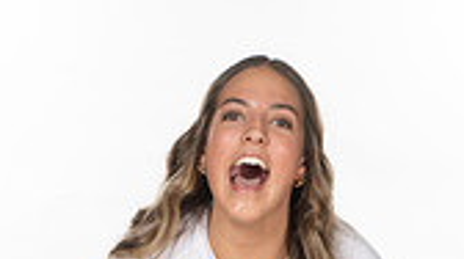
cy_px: 612
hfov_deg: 13.2
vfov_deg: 7.0
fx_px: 2003
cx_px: 182
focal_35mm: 163
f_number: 7.1
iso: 800
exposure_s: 1/320
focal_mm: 58
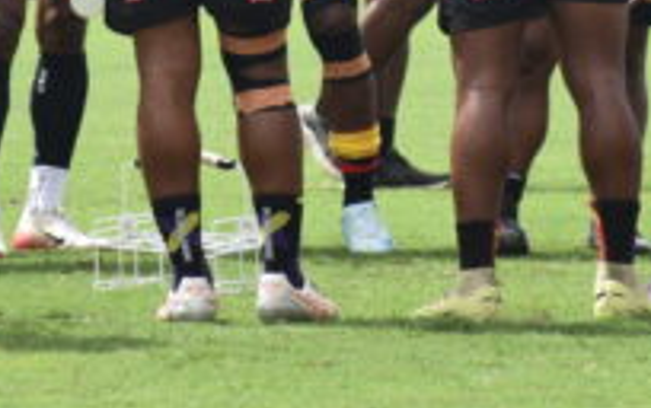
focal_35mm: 804
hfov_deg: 2.6
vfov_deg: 1.6
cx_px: 137
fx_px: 14280
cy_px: -303
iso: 200
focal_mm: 140
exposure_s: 1/500
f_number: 5.6
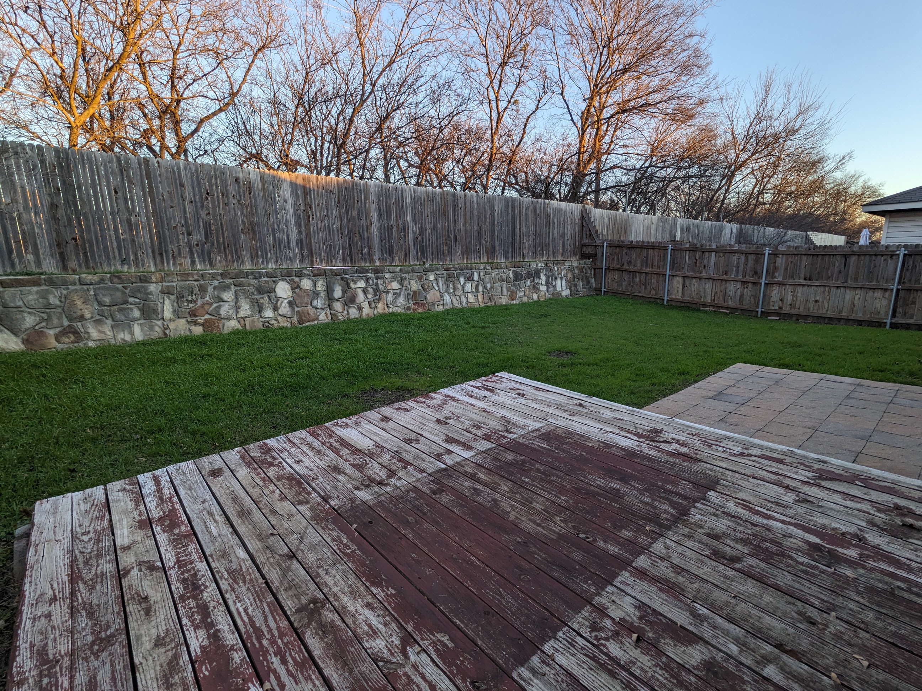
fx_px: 426
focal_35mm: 16
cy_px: 346
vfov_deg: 78.1
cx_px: 461
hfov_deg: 94.5
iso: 39
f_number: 2.2
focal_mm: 2.22
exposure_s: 1/120
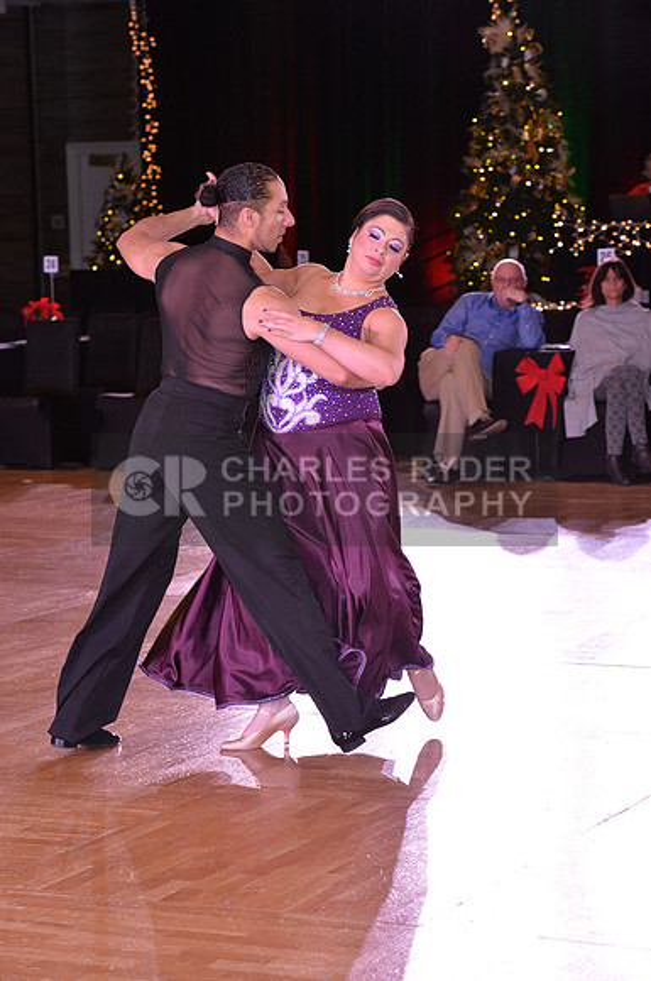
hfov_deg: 12.4
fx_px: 2992
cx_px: 326
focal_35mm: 110
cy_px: 490
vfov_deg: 18.6
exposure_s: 1/250
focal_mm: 110
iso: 2000
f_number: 6.3
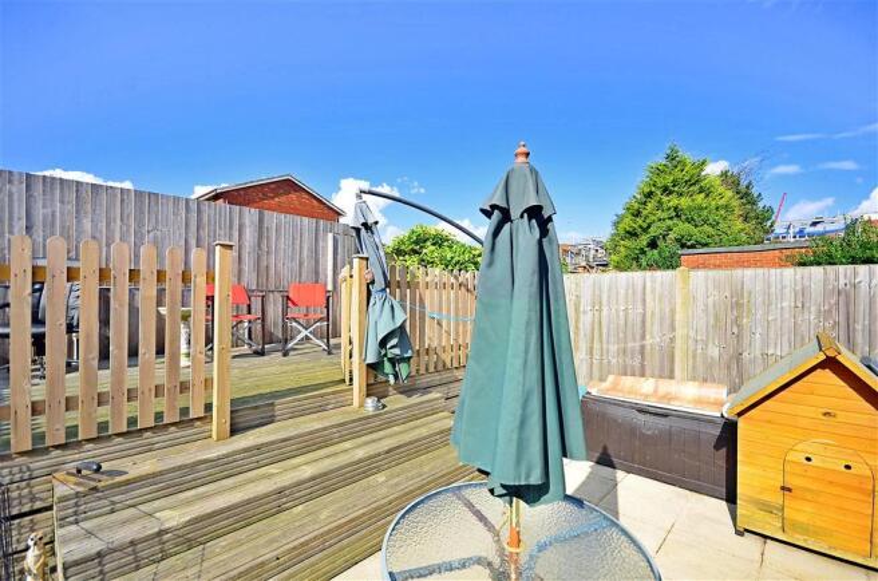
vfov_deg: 69.4
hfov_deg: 92.6
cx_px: 439
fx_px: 420
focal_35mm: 17
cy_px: 290
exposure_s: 1/640
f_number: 5.6
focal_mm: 11.5
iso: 200
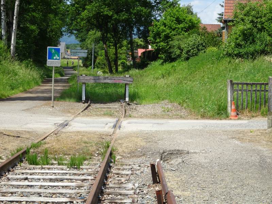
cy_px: 102
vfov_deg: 15.9
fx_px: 731
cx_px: 136
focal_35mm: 93
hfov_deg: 21.1
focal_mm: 15.92
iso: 80
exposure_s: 1/320
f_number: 5
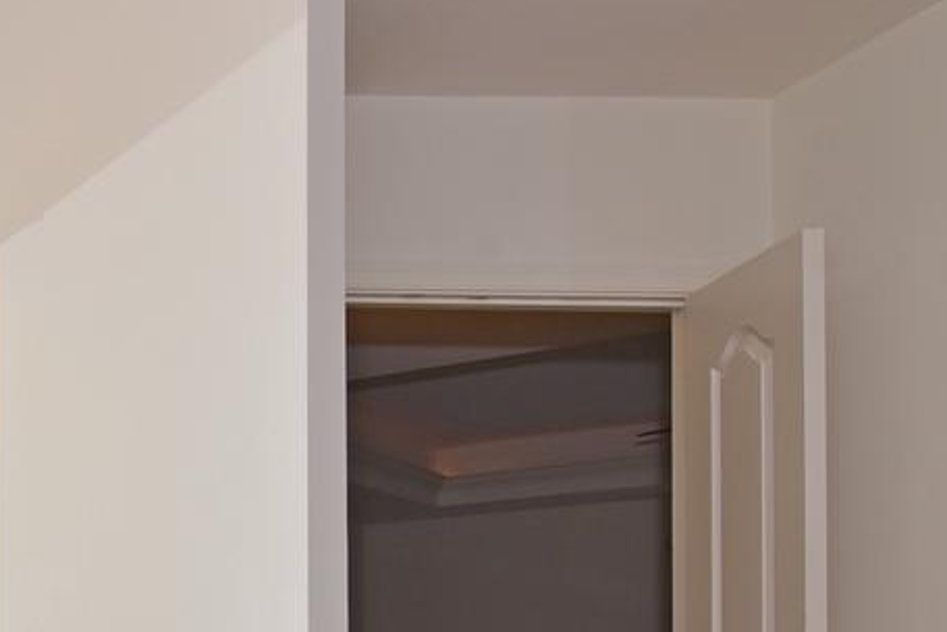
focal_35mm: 60
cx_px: -255
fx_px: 1578
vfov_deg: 21.4
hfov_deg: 28.1
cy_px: 702
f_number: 7.1
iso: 320
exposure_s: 1/125
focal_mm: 19
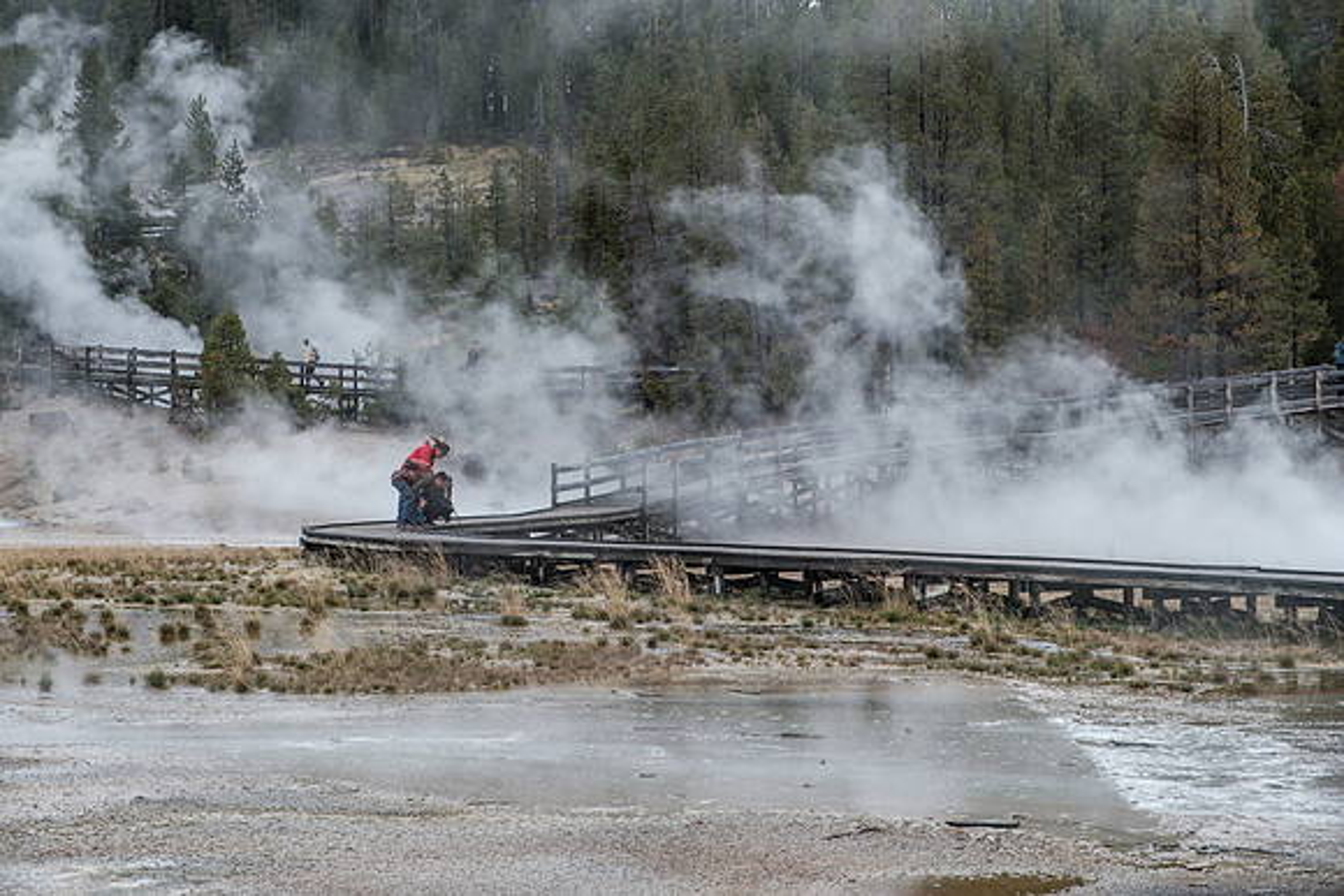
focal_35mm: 83
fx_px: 3099
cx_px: 672
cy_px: 448
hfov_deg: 24.5
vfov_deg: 16.5
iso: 160
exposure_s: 1/400
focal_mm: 55
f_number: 5
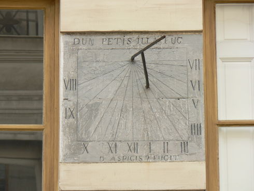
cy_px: 96
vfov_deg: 5.1
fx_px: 2144
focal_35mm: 292
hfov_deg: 6.8
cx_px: 127
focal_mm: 50.1
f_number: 4
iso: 64
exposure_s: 1/100
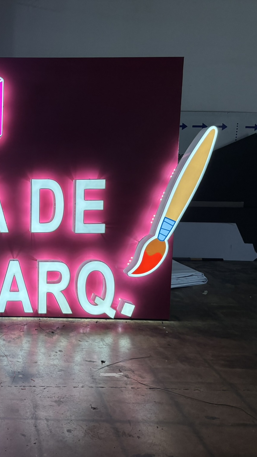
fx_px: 460
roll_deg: -1.2
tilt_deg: -13.2
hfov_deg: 28.1
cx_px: -32
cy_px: 229
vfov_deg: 52.8
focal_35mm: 38
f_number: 1.6
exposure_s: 1/120
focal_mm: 5.96
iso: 100
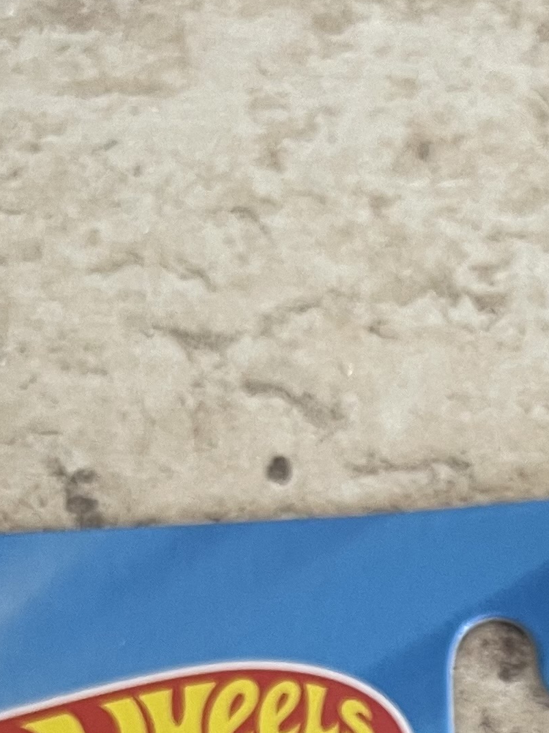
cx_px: 538
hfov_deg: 15.5
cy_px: 1118
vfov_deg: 18.4
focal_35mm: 94
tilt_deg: -83.4
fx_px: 1988
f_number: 1.6
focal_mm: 5.1
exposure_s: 1/68
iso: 125
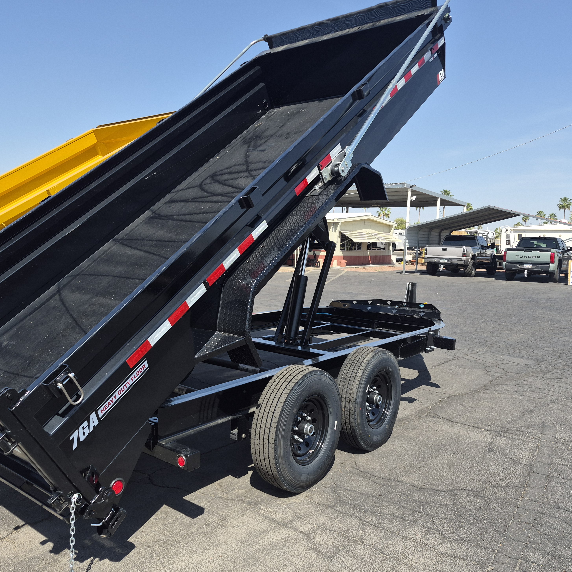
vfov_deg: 57.3
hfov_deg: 57.1
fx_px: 523
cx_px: 252
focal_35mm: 28
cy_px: 280
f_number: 1.8
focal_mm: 5.4
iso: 80
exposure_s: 1/3728
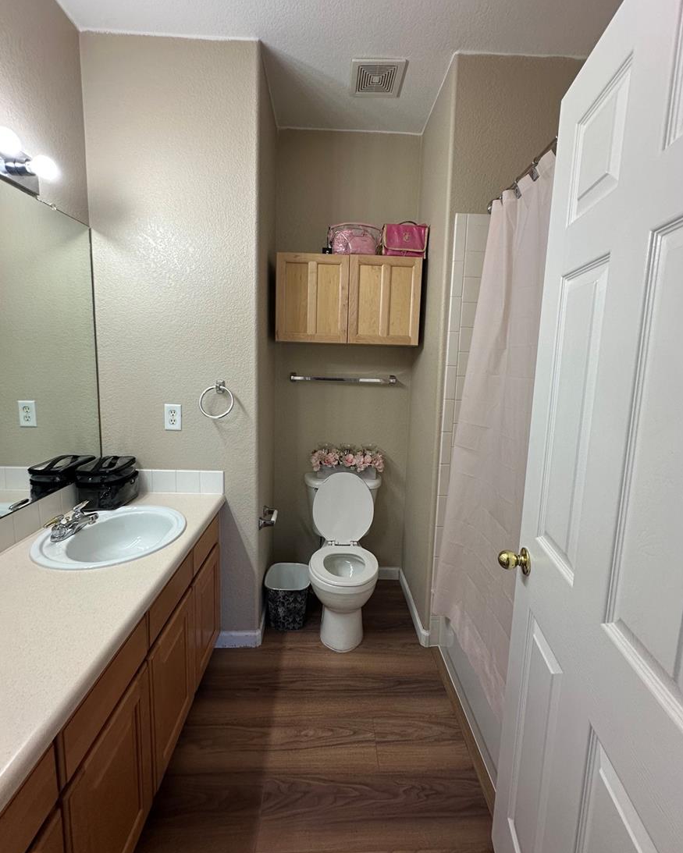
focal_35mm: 15
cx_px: 339
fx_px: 379
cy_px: 405
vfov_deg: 96.7
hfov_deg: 84.1
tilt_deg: -7.2
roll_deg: -3.1
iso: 160
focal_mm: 2.22
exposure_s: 1/120
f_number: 2.2
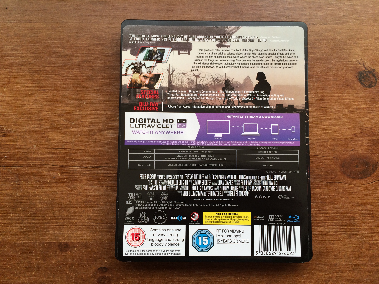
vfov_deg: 48.2
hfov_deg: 61.7
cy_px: 142
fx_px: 318
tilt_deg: -86.3
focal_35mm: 29
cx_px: 190
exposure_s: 1/120
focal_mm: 4.15
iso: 40
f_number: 2.2
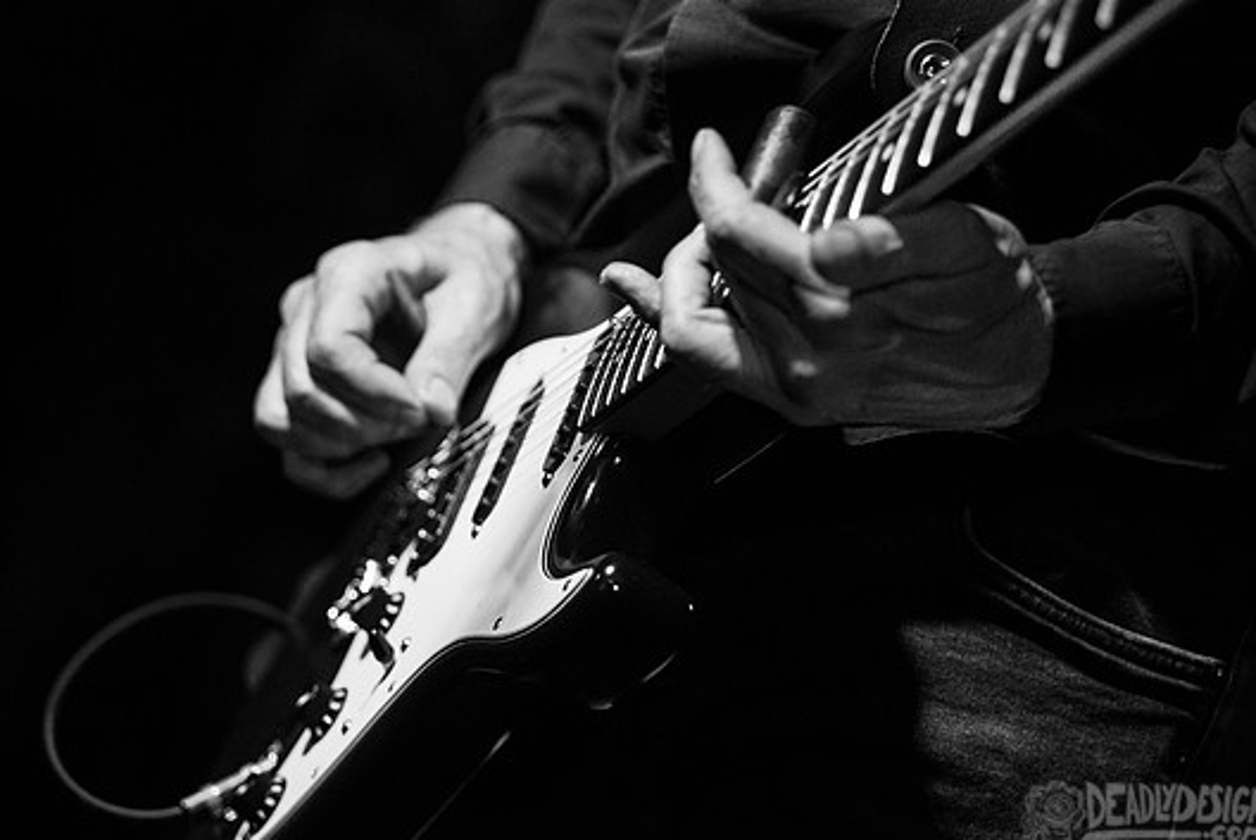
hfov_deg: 14.6
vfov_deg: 9.8
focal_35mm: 140
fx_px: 4888
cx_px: 583
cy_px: 377
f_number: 3.2
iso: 3200
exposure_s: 1/125
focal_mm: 116
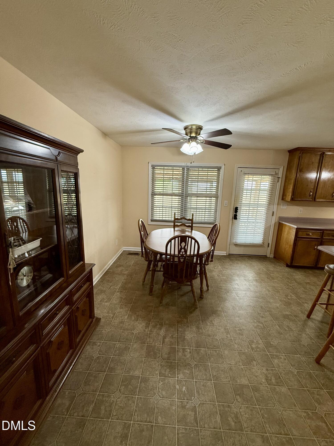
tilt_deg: -10.2
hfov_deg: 85.7
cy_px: 223
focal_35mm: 14
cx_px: 167
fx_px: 180
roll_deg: -1.3
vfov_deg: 102.1
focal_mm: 2.22
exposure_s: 1/120
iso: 320
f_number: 2.2
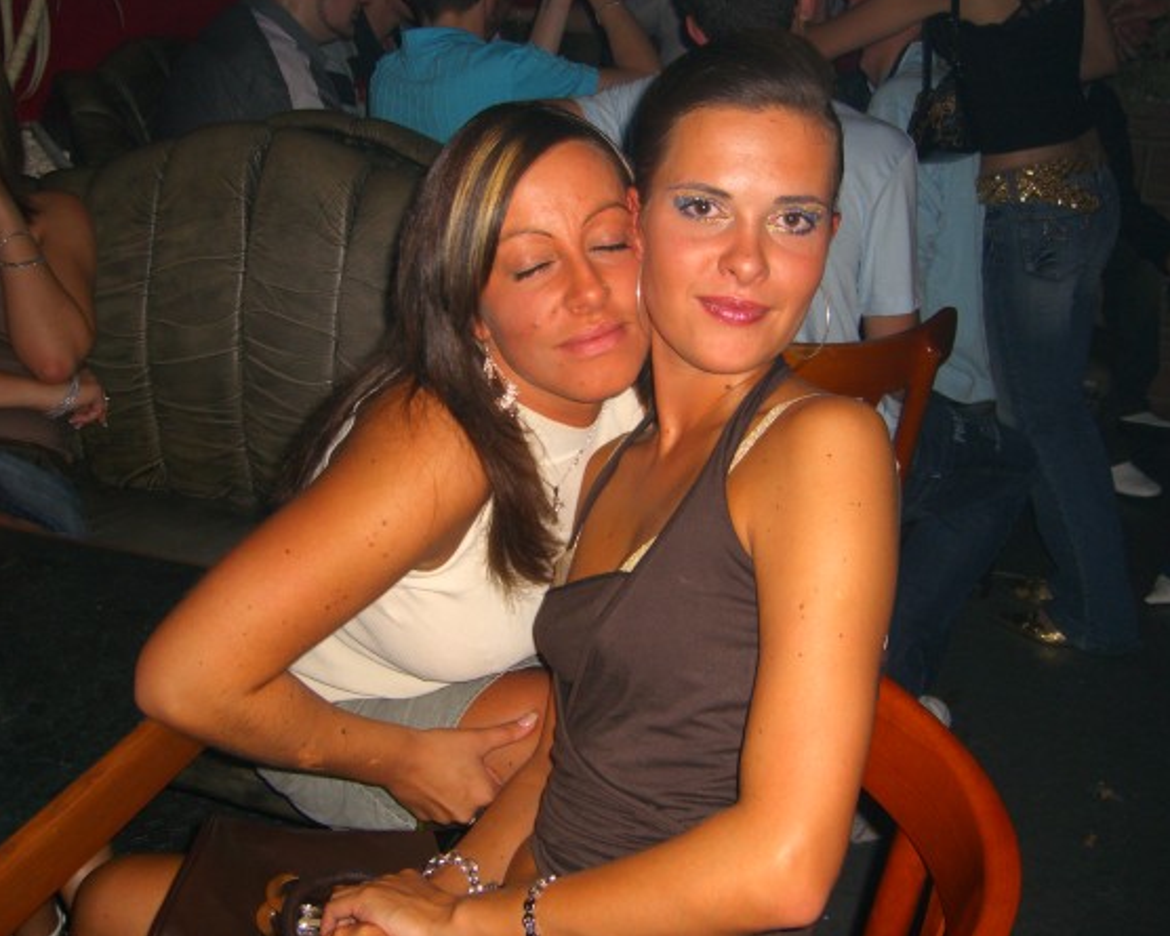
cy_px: 467
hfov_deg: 45.8
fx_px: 1385
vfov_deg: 37.3
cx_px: 560
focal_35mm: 40
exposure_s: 1/60
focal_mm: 7.9
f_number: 2.8
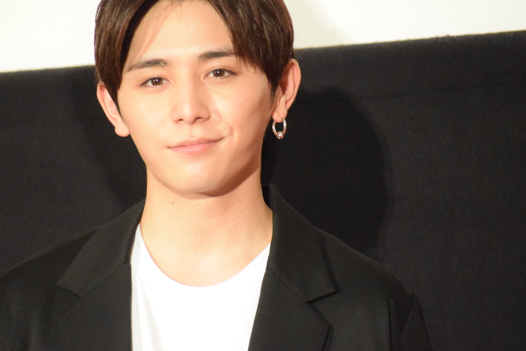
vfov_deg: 2.8
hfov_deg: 4.1
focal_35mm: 499
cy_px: 152
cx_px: 209
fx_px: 7292
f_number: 6.3
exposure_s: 1/80
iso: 7200
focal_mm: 270
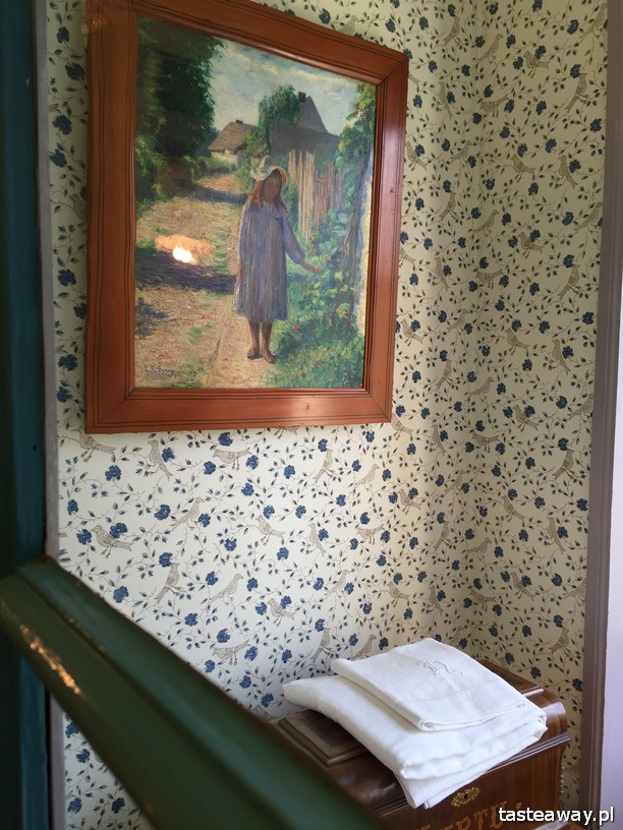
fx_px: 696
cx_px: 312
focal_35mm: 29
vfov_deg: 61.7
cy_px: 415
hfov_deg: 48.2
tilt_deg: -4.7
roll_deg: +0.1
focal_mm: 4.15
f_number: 2.2
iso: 32
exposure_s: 1/60
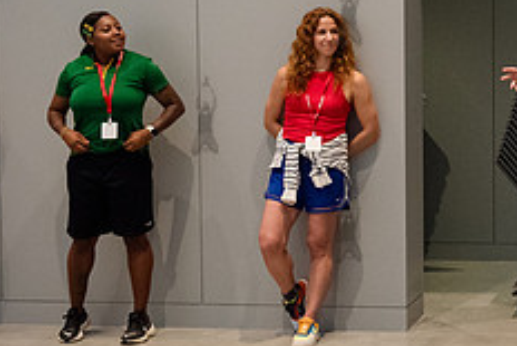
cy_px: 115
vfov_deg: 14.4
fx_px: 1365
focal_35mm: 95
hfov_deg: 20.0
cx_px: 635
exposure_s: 1/320
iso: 6400
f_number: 3.5
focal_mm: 38
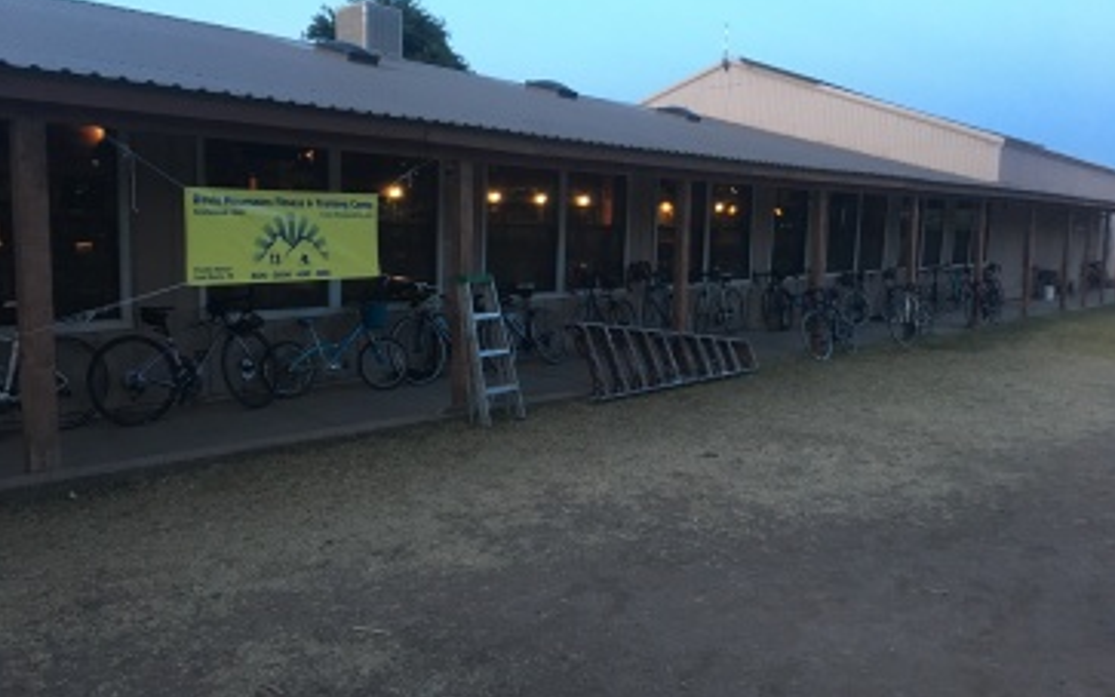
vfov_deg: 40.6
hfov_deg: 61.2
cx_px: 559
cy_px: 335
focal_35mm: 31
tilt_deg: -6.2
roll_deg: -2.7
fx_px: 942
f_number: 2.2
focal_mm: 4.15
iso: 160
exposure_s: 1/30
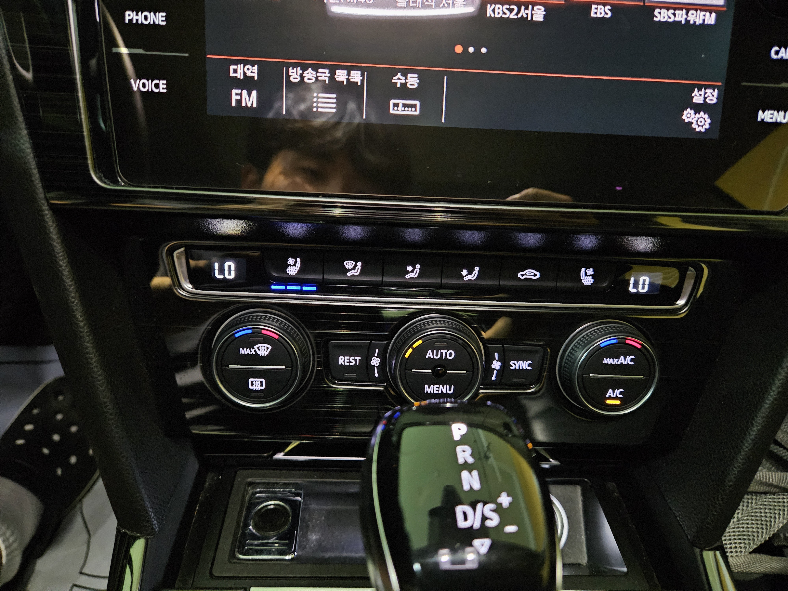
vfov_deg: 58.9
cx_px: 394
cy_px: 296
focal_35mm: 23
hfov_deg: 73.9
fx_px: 524
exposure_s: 1/16.7
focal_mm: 5.4
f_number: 1.8
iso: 2500
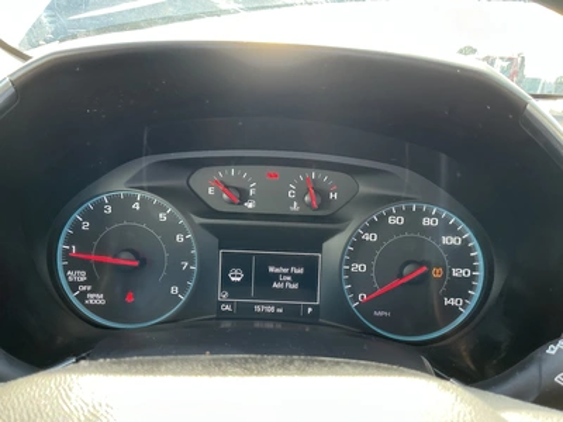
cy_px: 211
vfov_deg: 49.7
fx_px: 455
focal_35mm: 28
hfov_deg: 63.4
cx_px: 282
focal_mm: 3
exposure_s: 1/104
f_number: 1.8
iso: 64
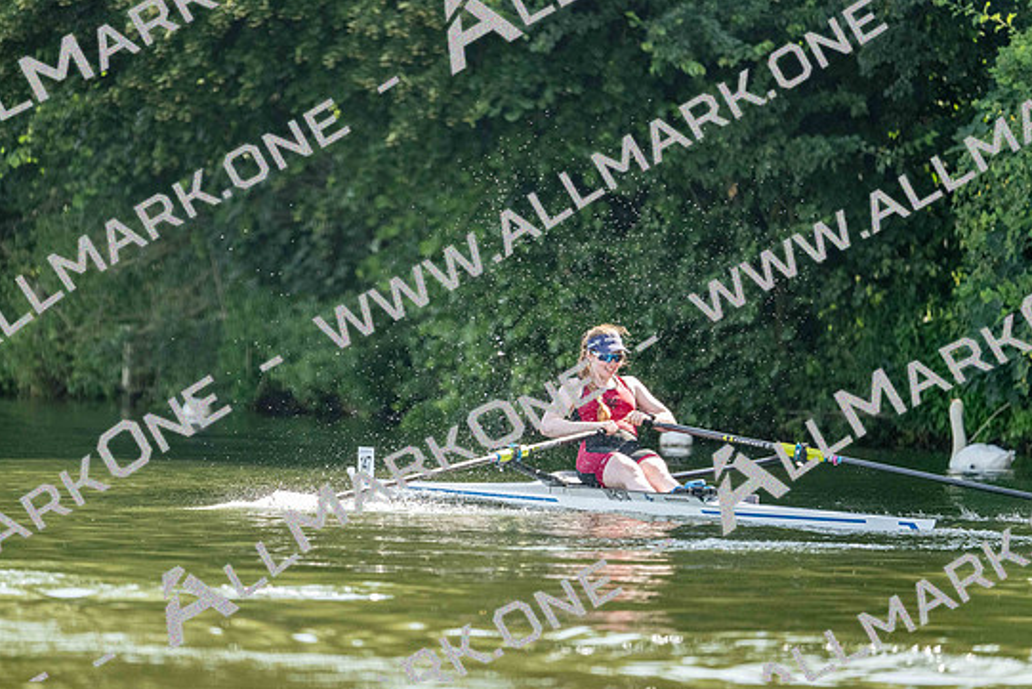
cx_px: 549
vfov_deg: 3.2
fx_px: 12301
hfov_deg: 4.8
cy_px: 354
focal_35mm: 429
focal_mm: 400
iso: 2500
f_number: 4.5
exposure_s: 1/2500
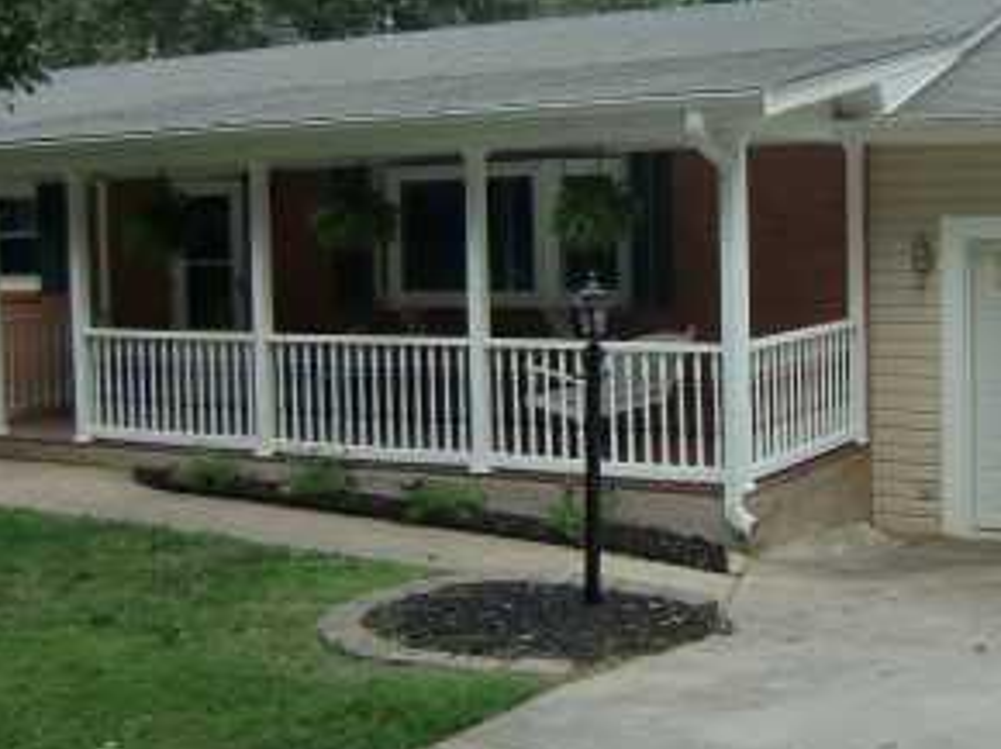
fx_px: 1531
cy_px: 269
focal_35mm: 53
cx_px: 704
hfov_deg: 35.7
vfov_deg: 27.4
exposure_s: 1/160
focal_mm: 4.3
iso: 64
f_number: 3.2
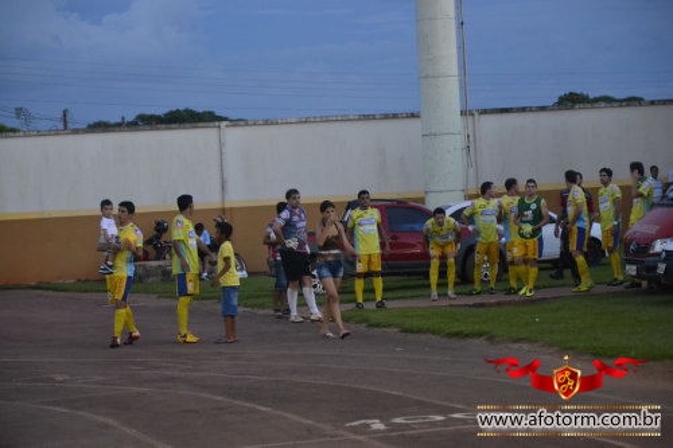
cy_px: 224
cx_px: 336
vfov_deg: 9.1
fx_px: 2803
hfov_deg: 13.7
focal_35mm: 150
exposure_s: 1/100
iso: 3200
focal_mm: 100
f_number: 5.6
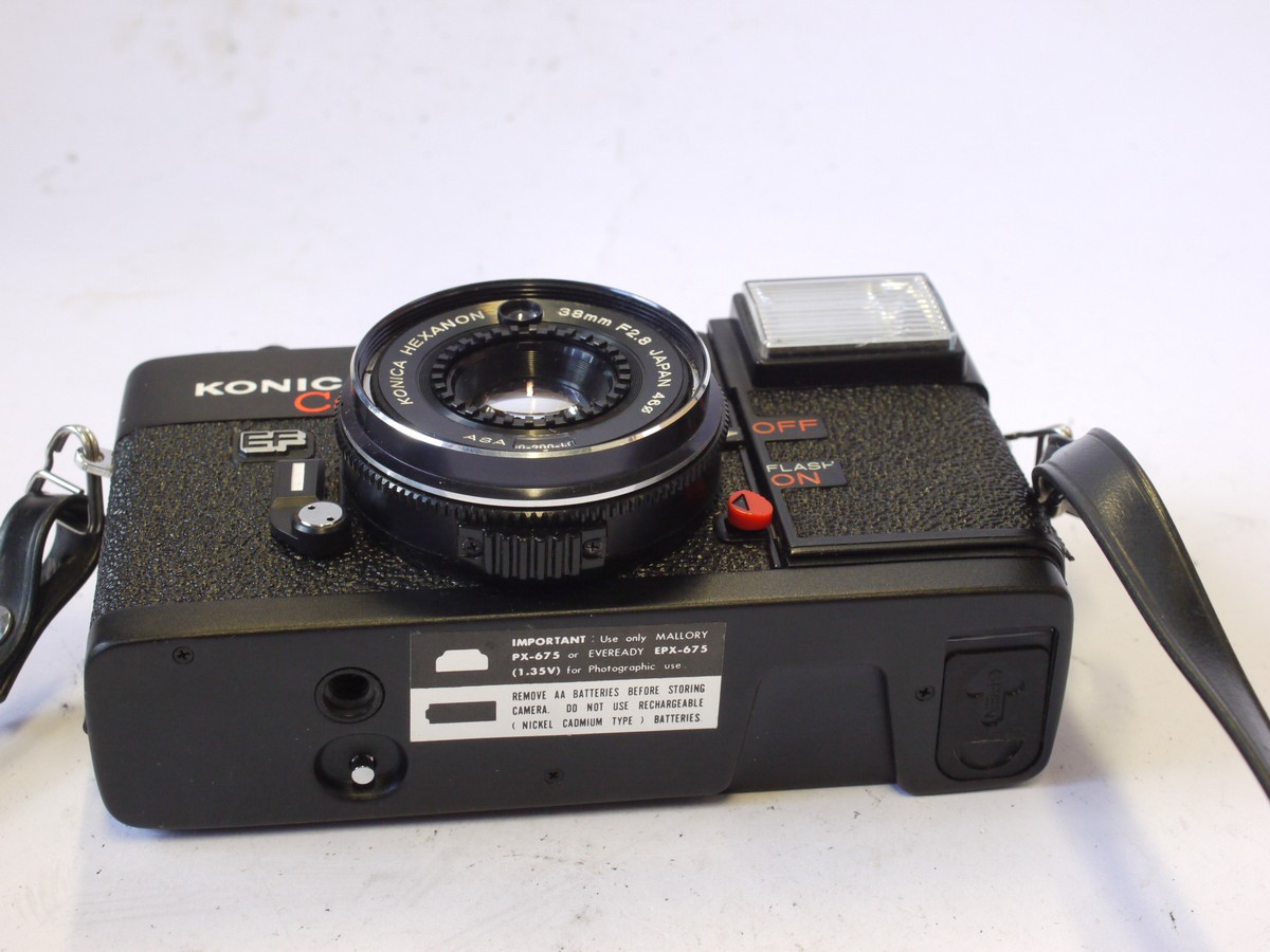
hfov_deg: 32.2
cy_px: 476
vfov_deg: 24.4
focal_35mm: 60
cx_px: 635
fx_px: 2201
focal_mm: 30
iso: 800
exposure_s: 1/40
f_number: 9
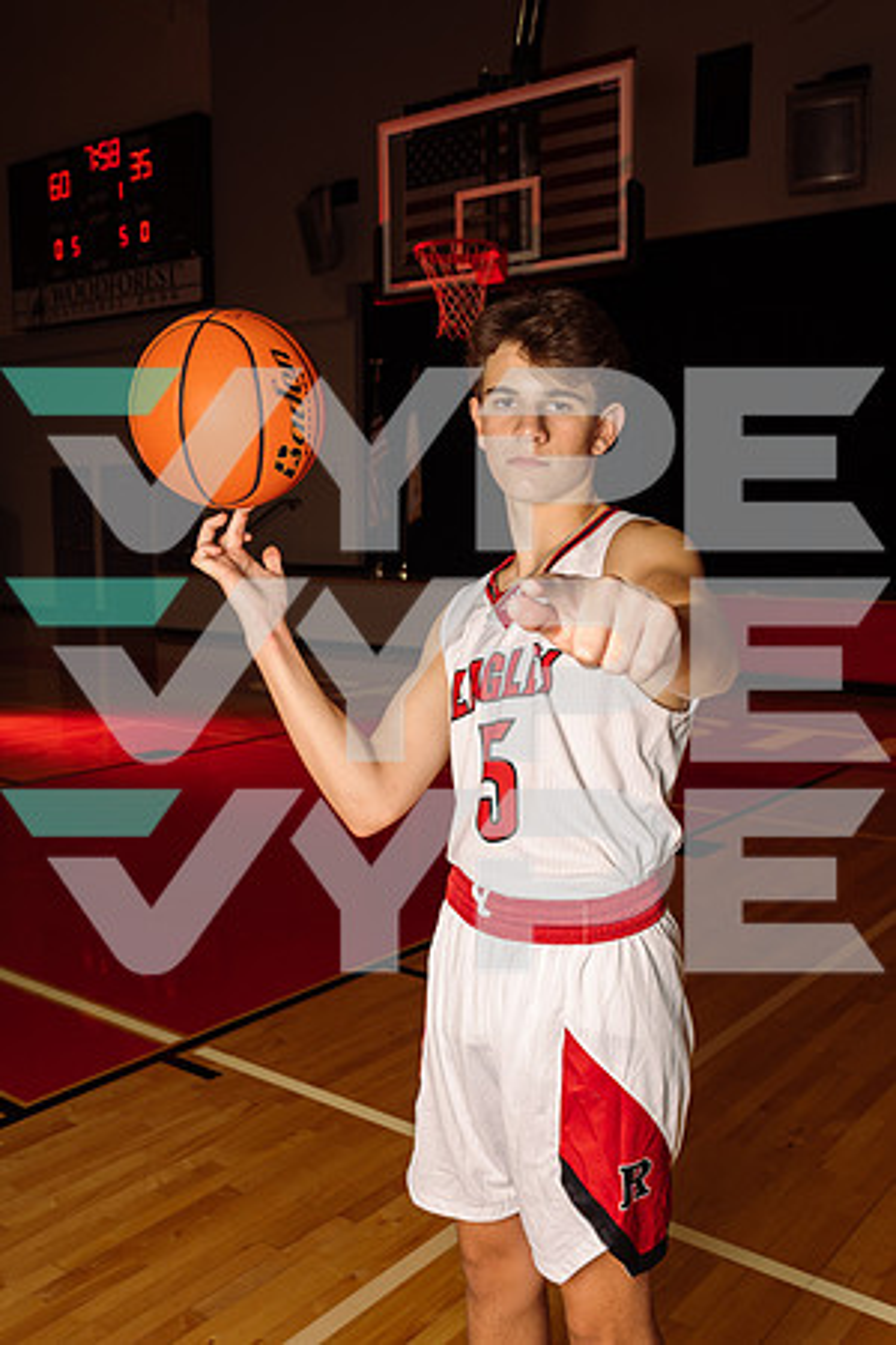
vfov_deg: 54.4
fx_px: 1307
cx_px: 448
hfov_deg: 37.9
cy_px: 672
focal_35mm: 35
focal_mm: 35
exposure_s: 1/250
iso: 250
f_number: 8
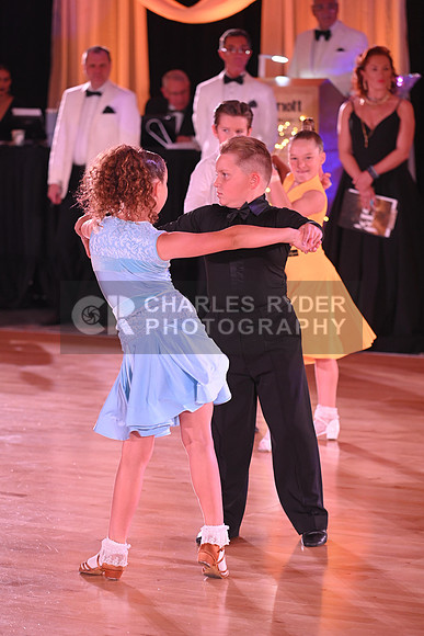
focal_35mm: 130
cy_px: 318
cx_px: 212
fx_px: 2295
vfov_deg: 15.8
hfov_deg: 10.6
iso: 1600
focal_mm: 130
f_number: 5
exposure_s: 1/200
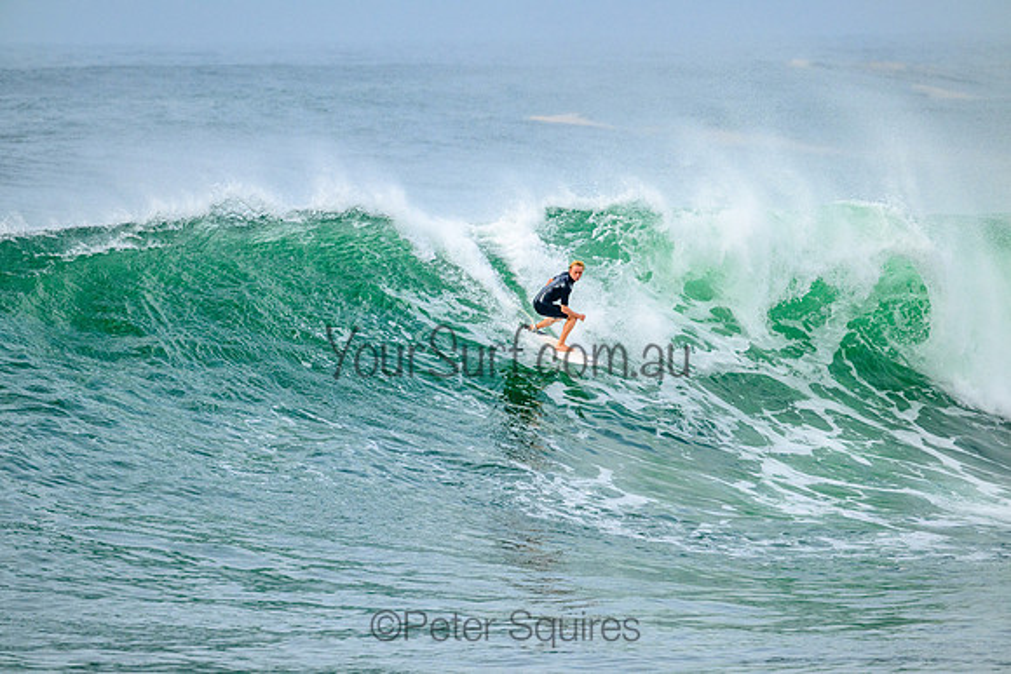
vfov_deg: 2.4
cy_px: 337
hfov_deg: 3.6
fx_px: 16291
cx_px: 506
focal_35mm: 580
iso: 1250
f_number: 11
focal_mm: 580
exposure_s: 1/2500
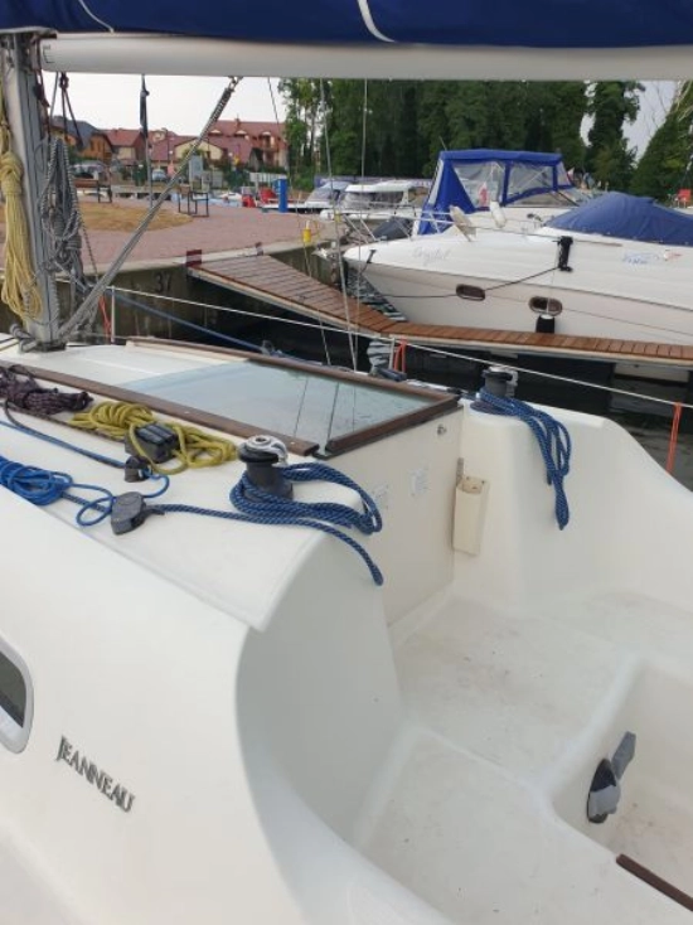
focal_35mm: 26
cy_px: 462
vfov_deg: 67.3
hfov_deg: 53.0
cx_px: 346
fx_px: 694
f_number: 2.4
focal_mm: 4.3
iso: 50
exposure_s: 1/109
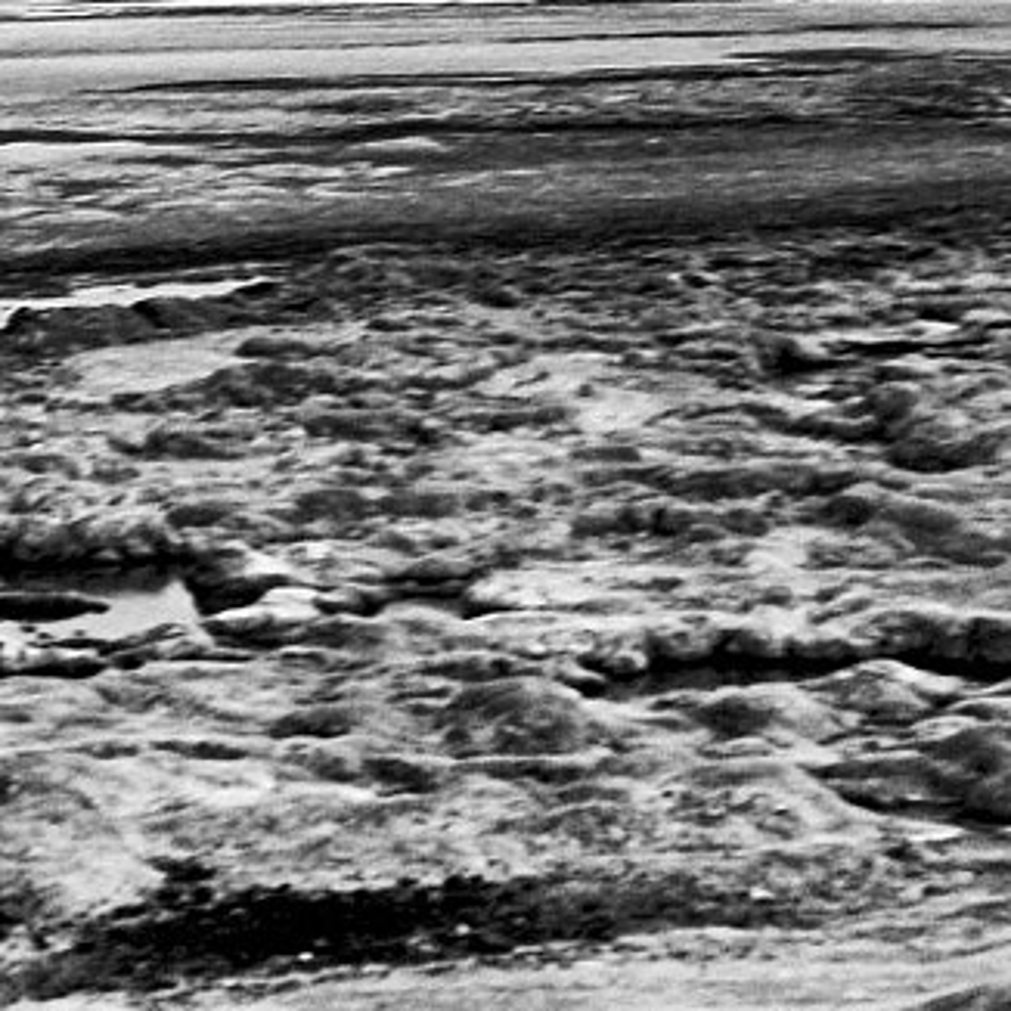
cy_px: -144
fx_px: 4824
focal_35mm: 146
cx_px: 171
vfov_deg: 11.8
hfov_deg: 11.9
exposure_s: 1/125
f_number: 4
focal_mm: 35
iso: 800
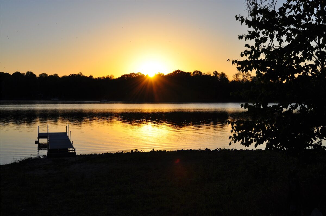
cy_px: 108
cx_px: 163
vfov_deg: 28.0
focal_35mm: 48
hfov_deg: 41.2
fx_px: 434
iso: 200
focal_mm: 32
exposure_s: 1/400
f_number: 10
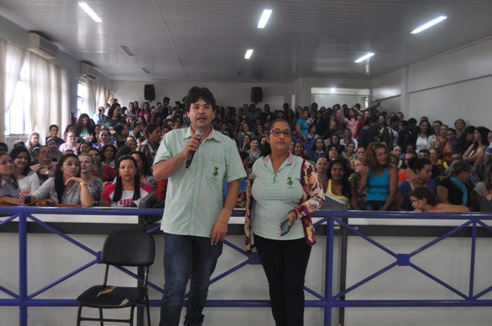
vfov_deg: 36.8
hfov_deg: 53.2
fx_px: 491
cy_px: 163
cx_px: 246
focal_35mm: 36
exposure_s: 1/60
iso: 560
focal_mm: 24
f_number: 4
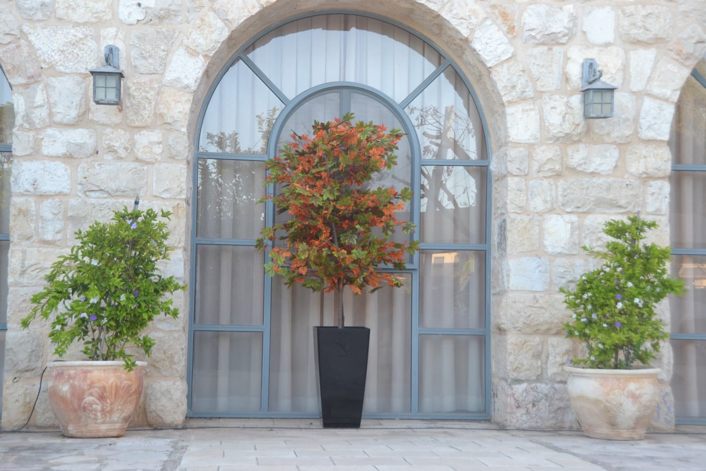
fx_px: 1177
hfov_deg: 33.4
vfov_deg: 22.6
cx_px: 353
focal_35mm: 60
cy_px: 236
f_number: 5.6
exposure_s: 1/125
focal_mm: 40
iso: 400
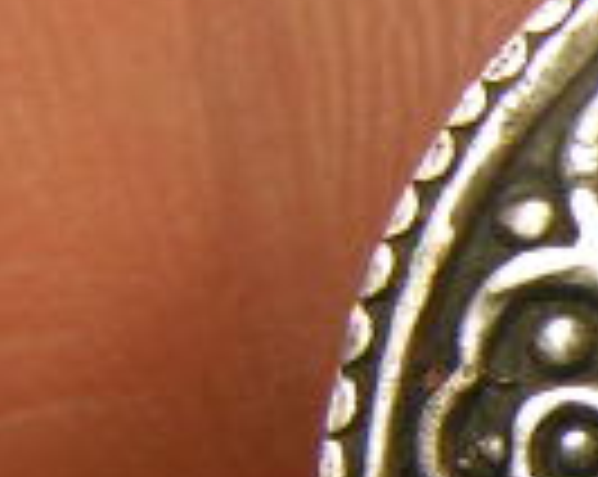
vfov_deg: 5.2
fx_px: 5249
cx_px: 1174
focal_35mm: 297
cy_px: 540
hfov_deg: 6.3
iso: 50
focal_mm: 9.7
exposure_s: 1/60
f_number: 3.5
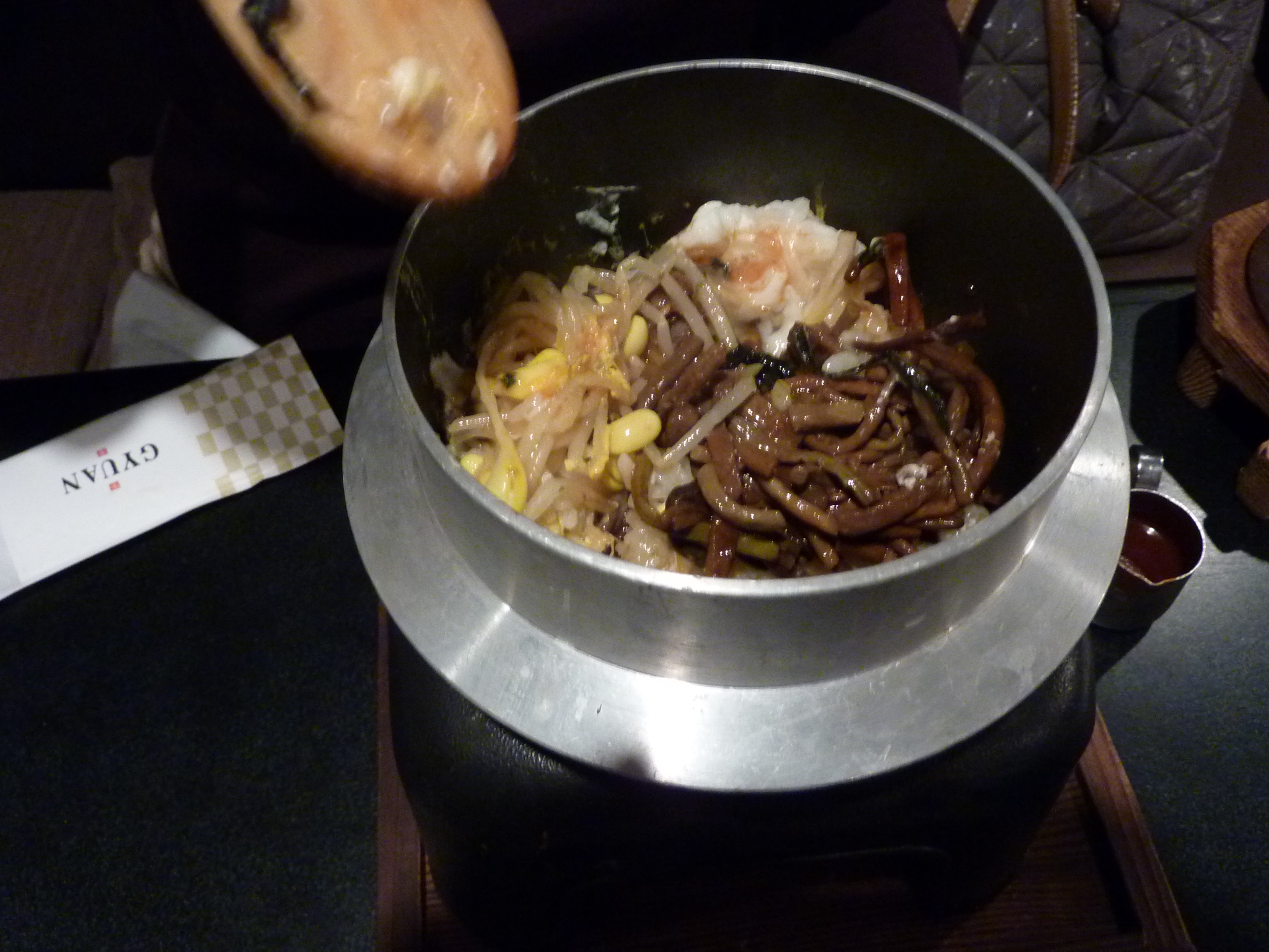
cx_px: 634
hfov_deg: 69.4
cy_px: 476
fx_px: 916
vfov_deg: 54.9
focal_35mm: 25
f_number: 3.3
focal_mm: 4.1
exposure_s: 1/8
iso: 400
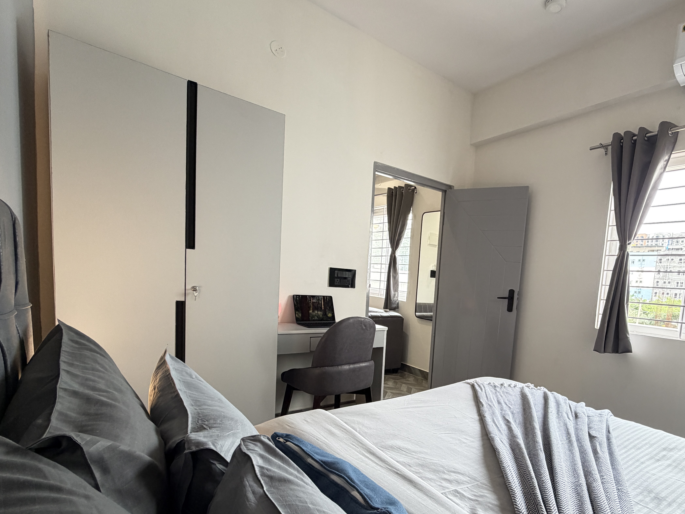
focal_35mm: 19
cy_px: 320
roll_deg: -4.3
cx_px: 444
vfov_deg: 67.7
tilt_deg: -5.3
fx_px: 376
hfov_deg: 82.4
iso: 250
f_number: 2.2
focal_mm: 2.22
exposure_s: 1/100
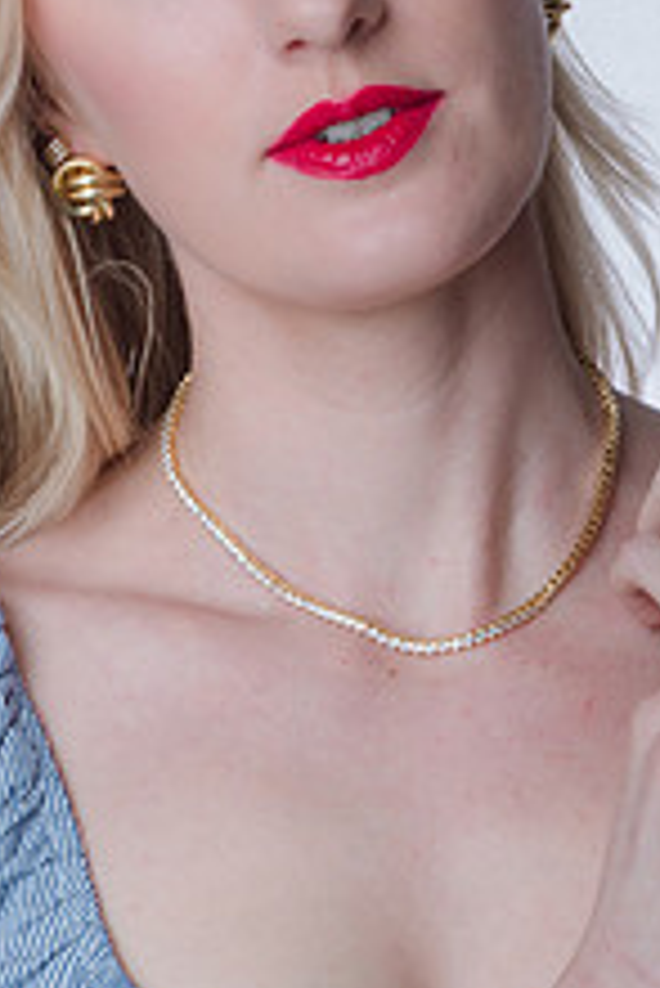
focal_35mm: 215
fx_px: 5903
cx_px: 355
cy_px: 490
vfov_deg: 9.6
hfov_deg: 6.4
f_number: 36
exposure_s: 1/250
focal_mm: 105
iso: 400
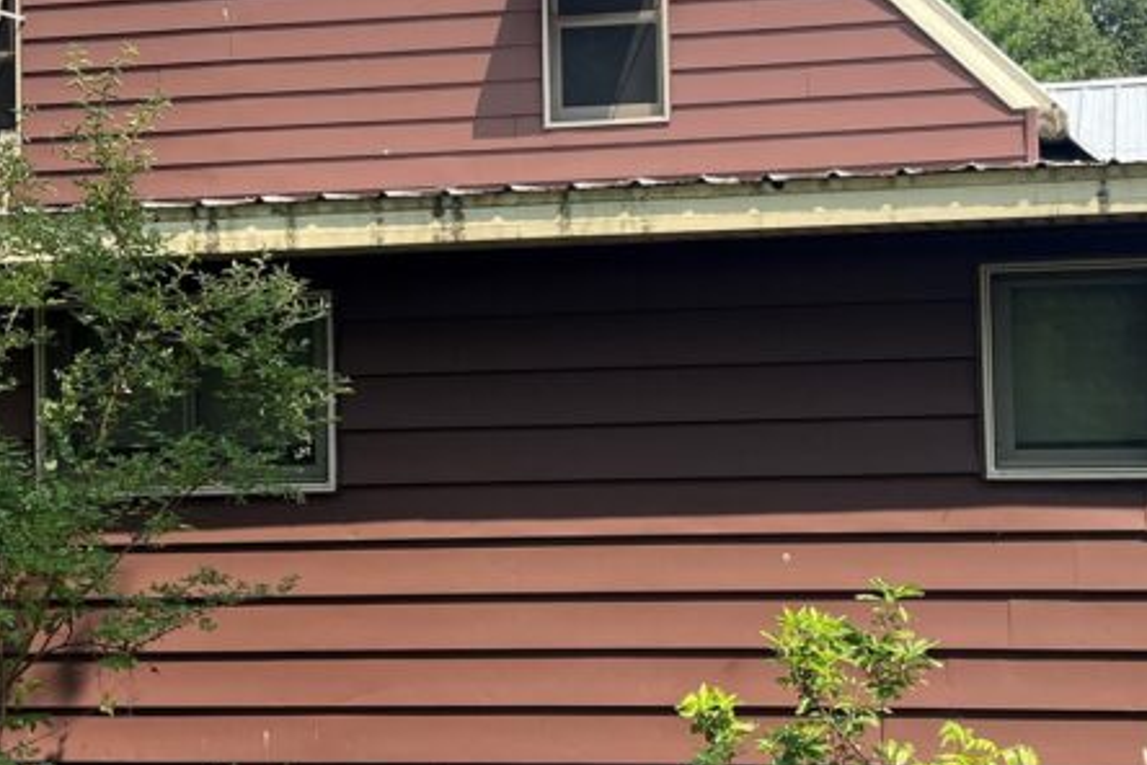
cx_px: 691
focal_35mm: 65
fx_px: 2071
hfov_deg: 30.9
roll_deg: +1.5
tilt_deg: +3.2
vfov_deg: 20.9
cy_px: 305
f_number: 1.5
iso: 50
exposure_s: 1/2353
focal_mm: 5.7
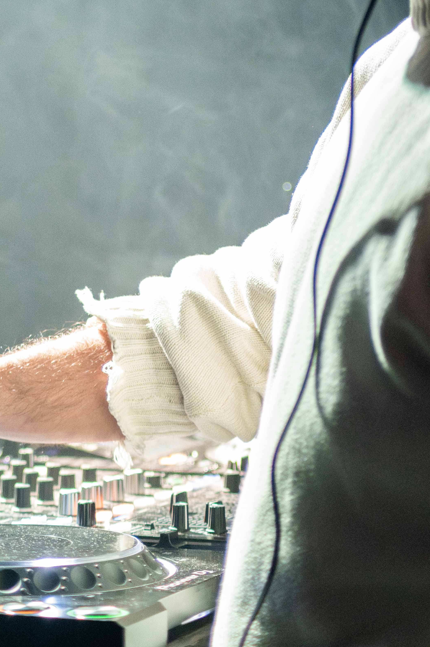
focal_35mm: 134
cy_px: 97
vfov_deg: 15.2
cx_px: 165
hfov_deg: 10.2
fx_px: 2404
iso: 12800
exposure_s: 1/125
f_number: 4
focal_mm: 70
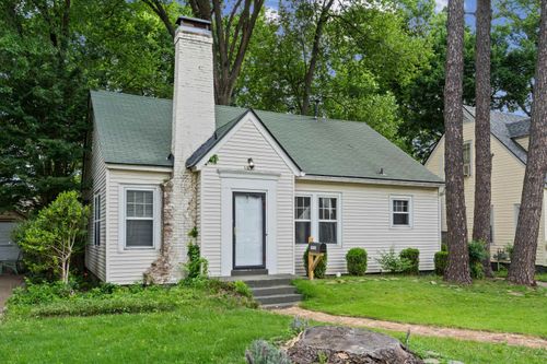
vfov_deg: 44.9
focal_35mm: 29
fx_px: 440
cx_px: 274
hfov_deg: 63.7
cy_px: 182
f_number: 9
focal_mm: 29
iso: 800
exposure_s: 1/100
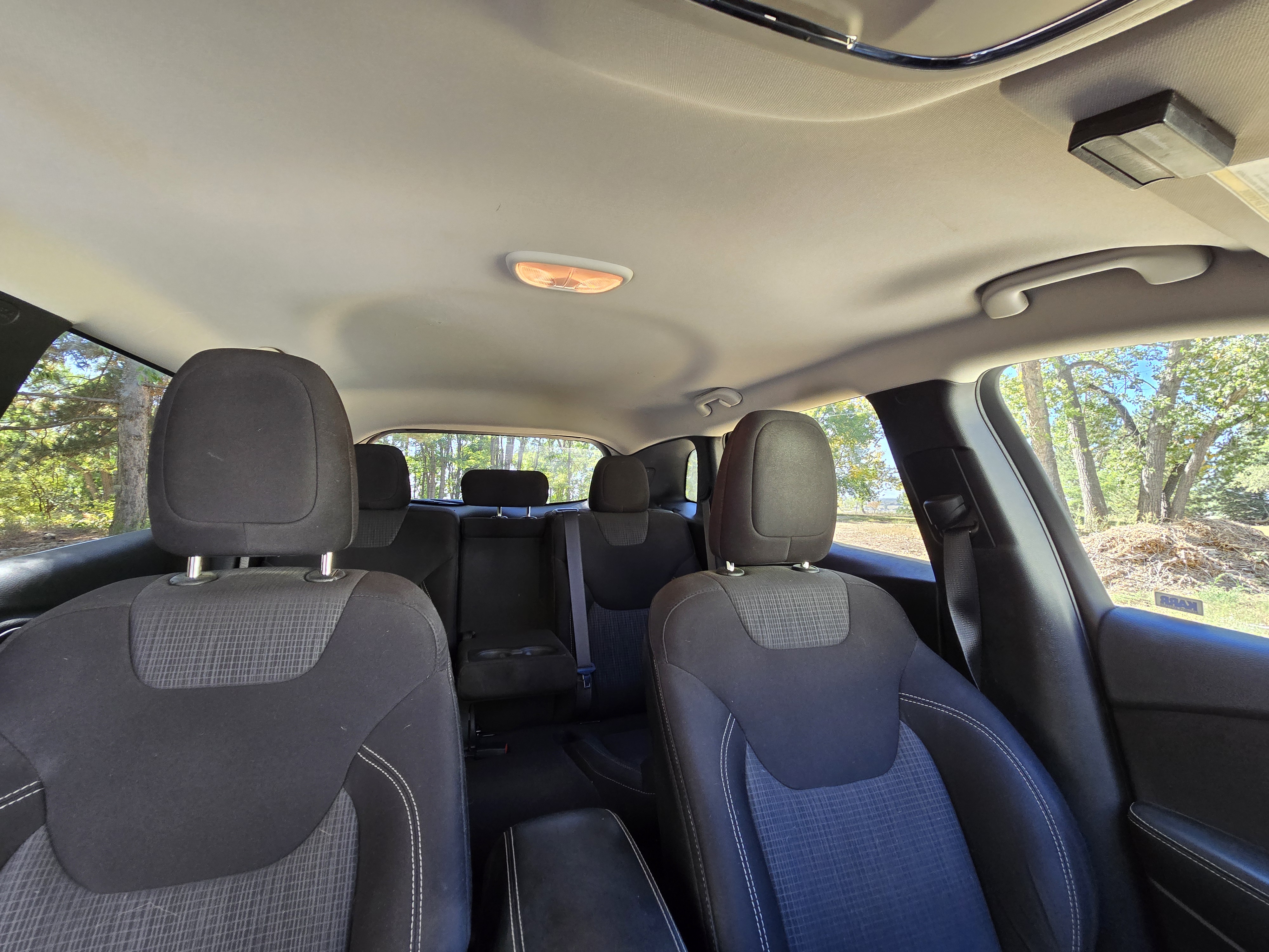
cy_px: 476
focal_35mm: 13
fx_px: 477
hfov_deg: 106.2
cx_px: 634
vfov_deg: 89.9
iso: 125
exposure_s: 1/60
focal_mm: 2.2
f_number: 2.2
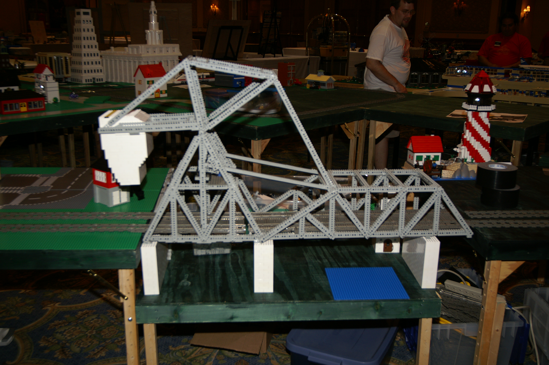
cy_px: 182
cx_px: 274
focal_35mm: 36
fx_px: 549
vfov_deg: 36.8
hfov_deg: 53.2
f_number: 4
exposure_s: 1/60
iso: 200
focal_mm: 24
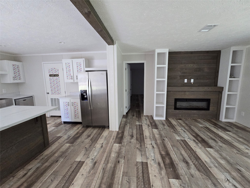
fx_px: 94
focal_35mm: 13
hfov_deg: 106.2
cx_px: 125
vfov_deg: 89.9
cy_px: 94
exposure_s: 1/100
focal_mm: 2.2
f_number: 2.2
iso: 500
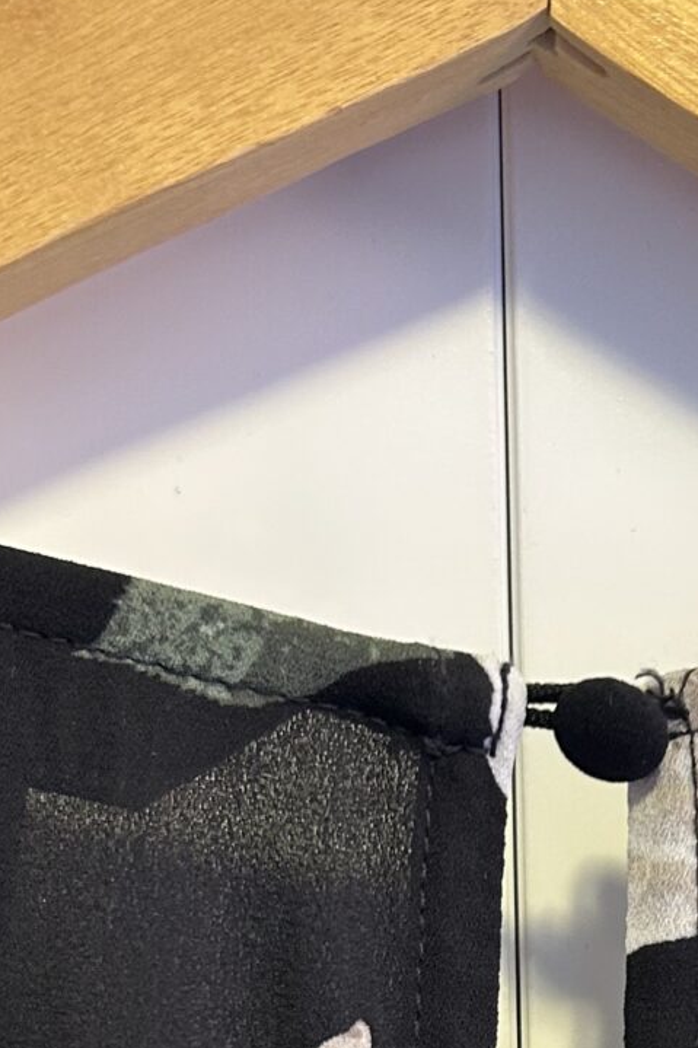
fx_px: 2240
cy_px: 1173
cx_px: 546
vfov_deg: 24.4
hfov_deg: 17.6
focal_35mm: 77
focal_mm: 5.7
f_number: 1.5
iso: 125
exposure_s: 1/60
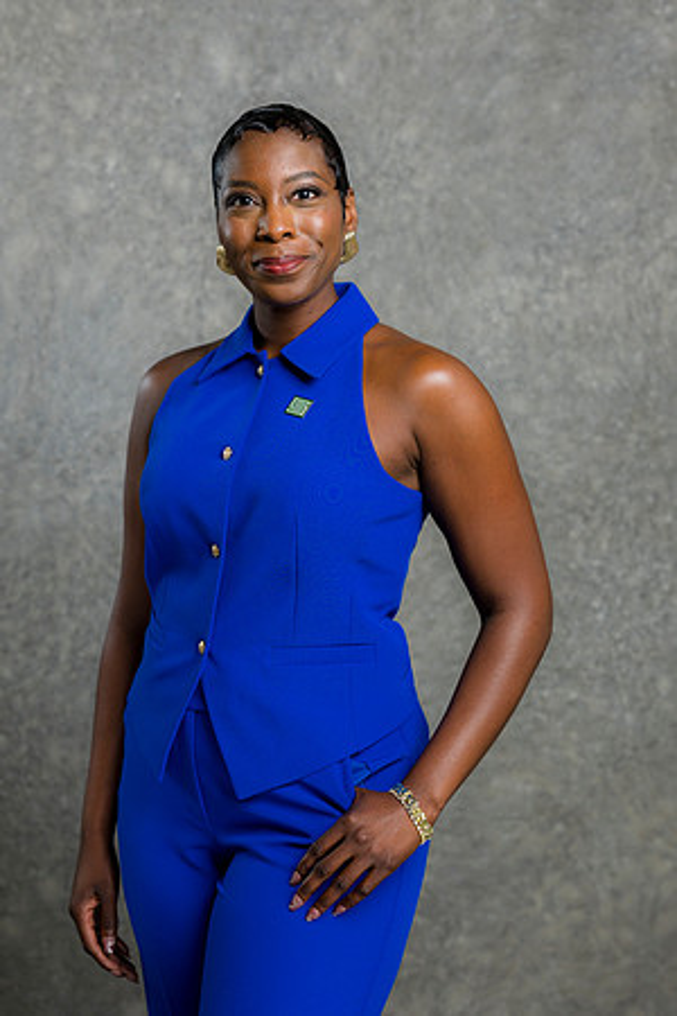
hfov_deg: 16.1
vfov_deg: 23.9
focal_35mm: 85
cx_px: 338
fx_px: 2398
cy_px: 508
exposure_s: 1/200
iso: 125
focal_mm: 85
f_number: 5
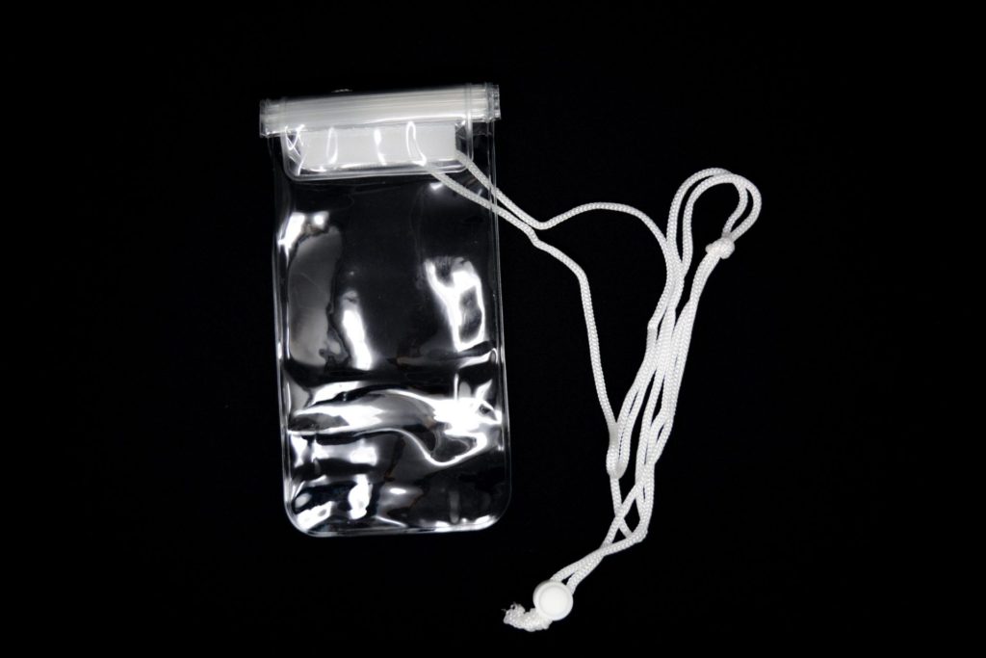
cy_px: 329
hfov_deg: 47.9
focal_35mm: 40
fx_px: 1109
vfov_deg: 33.0
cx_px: 493
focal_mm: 27
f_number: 4
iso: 125
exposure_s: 1/80
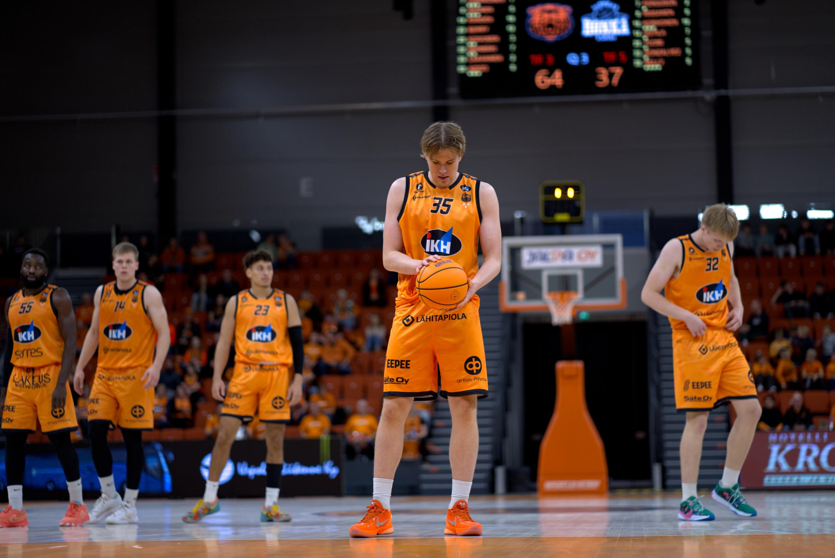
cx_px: 418
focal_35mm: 85
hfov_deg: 23.9
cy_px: 279
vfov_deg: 16.1
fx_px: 1973
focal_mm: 85
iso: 1000
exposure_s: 1/1000
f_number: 1.8
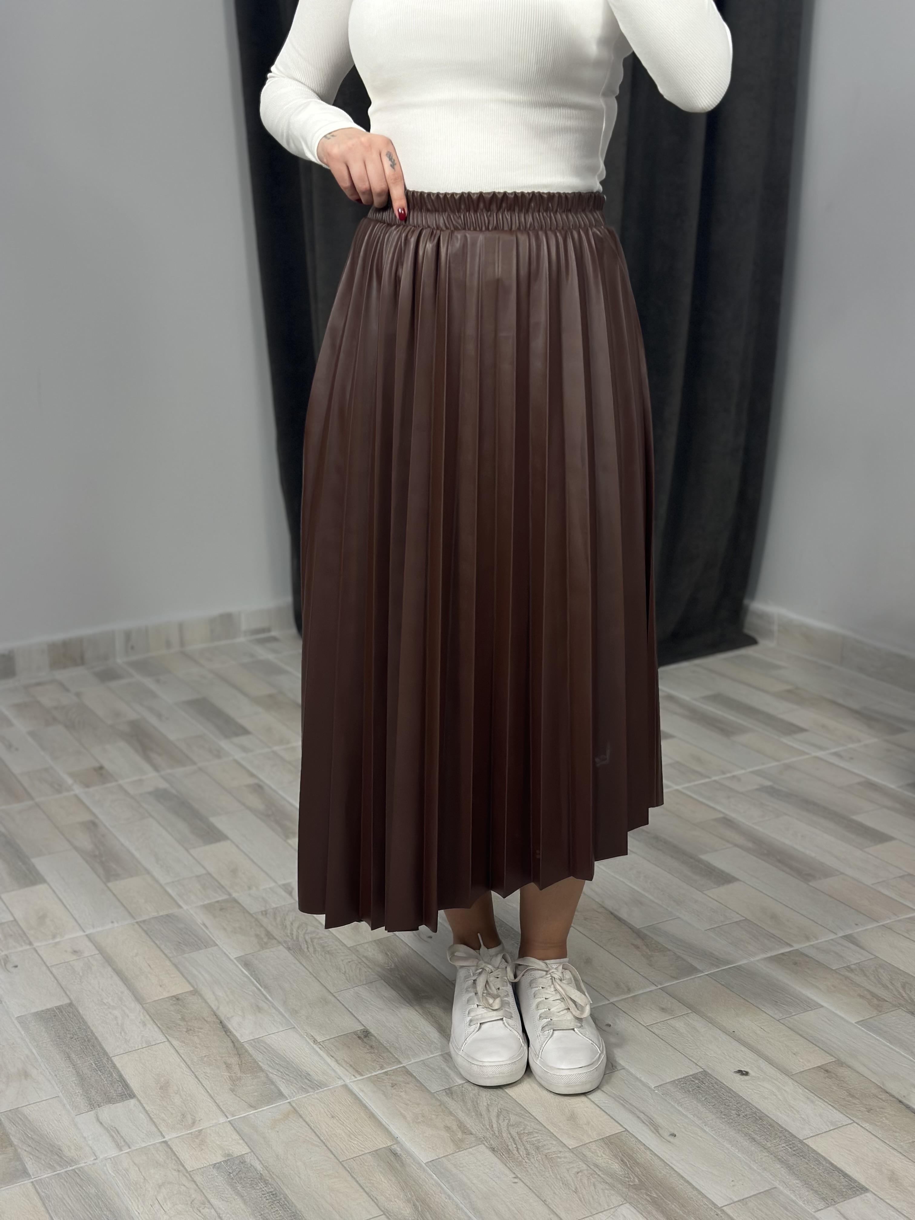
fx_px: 1692
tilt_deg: -41.3
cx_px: 458
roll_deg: +3.3
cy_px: 610
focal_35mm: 48
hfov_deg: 30.3
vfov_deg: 39.7
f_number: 1.78
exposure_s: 1/100
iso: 64
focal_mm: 6.86
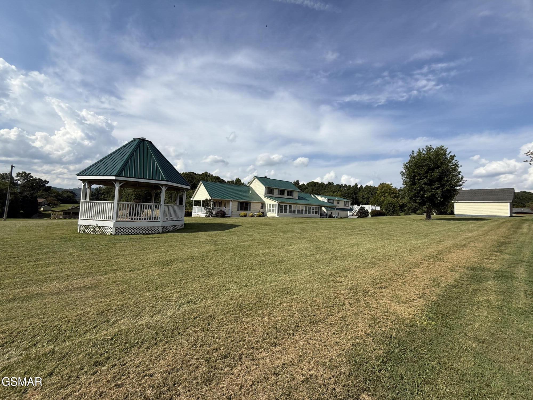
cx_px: 266
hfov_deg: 102.1
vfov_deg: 85.7
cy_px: 200
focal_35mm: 14
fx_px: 216
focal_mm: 2.22
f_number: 2.2
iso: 50
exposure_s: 1/3460
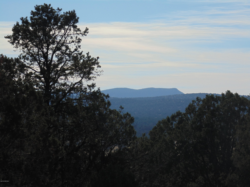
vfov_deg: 9.6
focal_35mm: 155
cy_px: 94
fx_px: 1119
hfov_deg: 12.7
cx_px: 125
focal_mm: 27.8
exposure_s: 1/125
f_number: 16.3
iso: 80
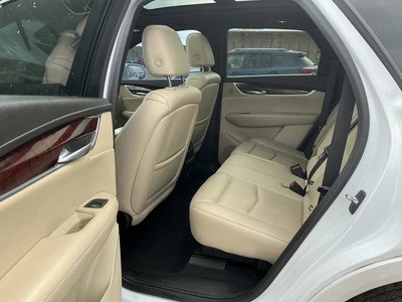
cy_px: 151
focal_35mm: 28
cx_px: 201
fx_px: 325
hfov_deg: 63.4
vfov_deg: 49.7
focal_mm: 3
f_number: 1.8
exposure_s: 1/284
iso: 25
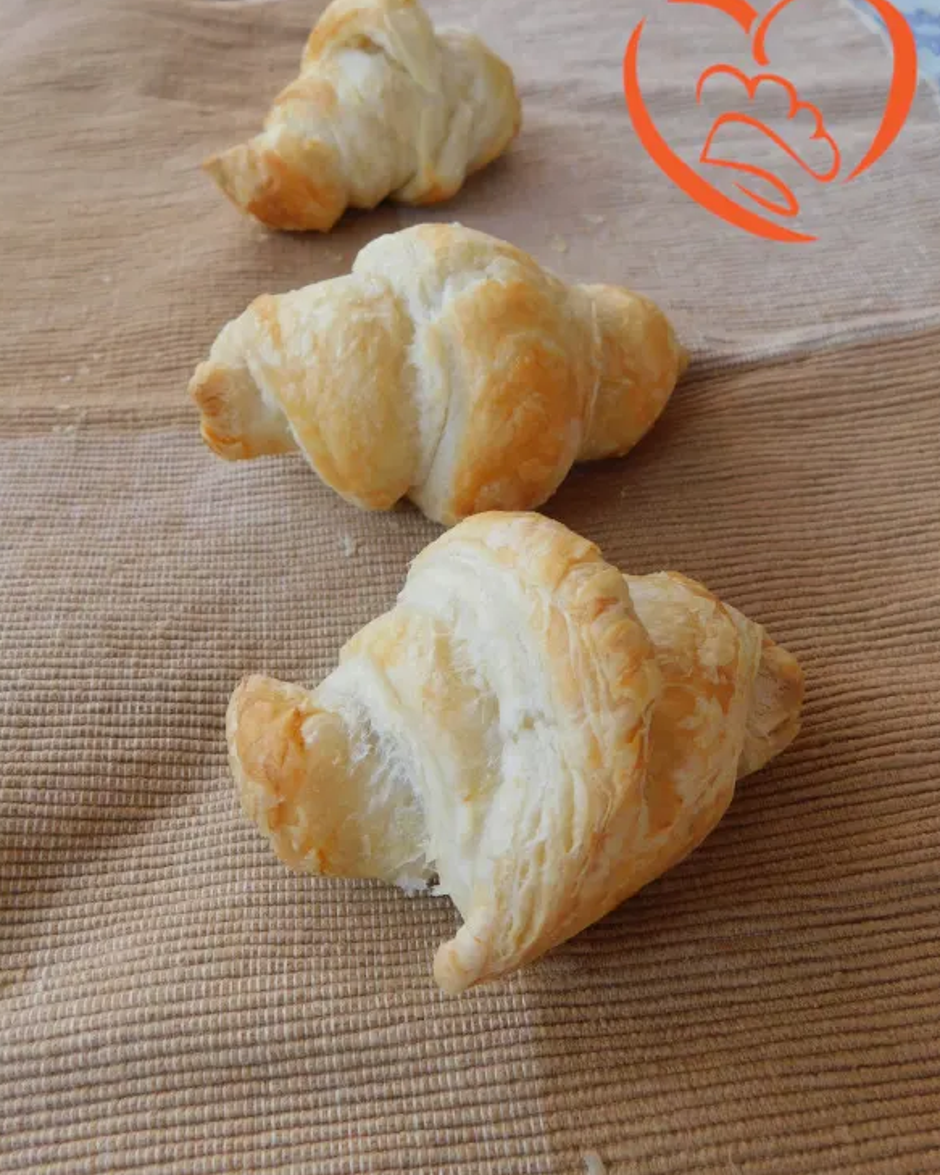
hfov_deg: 48.5
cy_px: 563
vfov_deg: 58.8
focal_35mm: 30
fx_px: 1043
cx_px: 468
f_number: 3.2
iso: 125
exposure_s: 1/500
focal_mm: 4.9
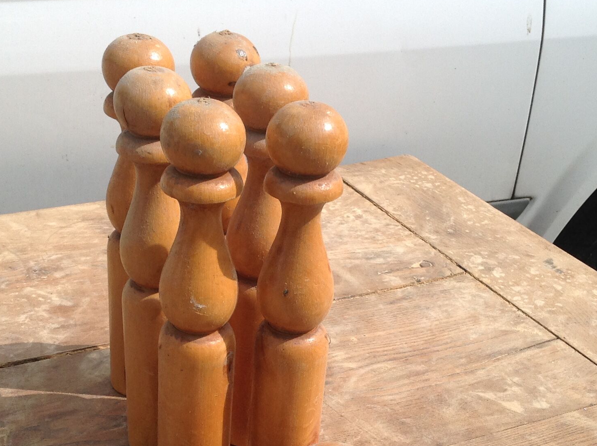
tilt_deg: -30.0
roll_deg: -1.9
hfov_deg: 31.2
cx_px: 279
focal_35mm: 62
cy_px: 364
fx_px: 1068
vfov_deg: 23.2
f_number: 2.4
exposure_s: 1/2160
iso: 50
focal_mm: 4.28
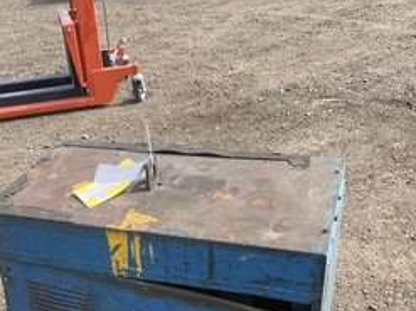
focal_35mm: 47
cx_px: 175
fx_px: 565
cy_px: 247
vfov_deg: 30.1
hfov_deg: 40.3
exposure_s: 1/759
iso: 25
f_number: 1.8
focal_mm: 3
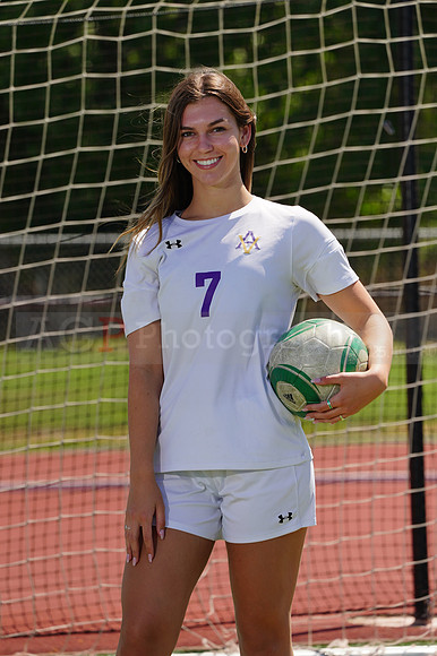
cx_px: 218
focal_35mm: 400
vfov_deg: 5.2
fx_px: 7291
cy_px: 328
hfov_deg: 3.4
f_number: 13
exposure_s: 1/250
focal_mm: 400
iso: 200
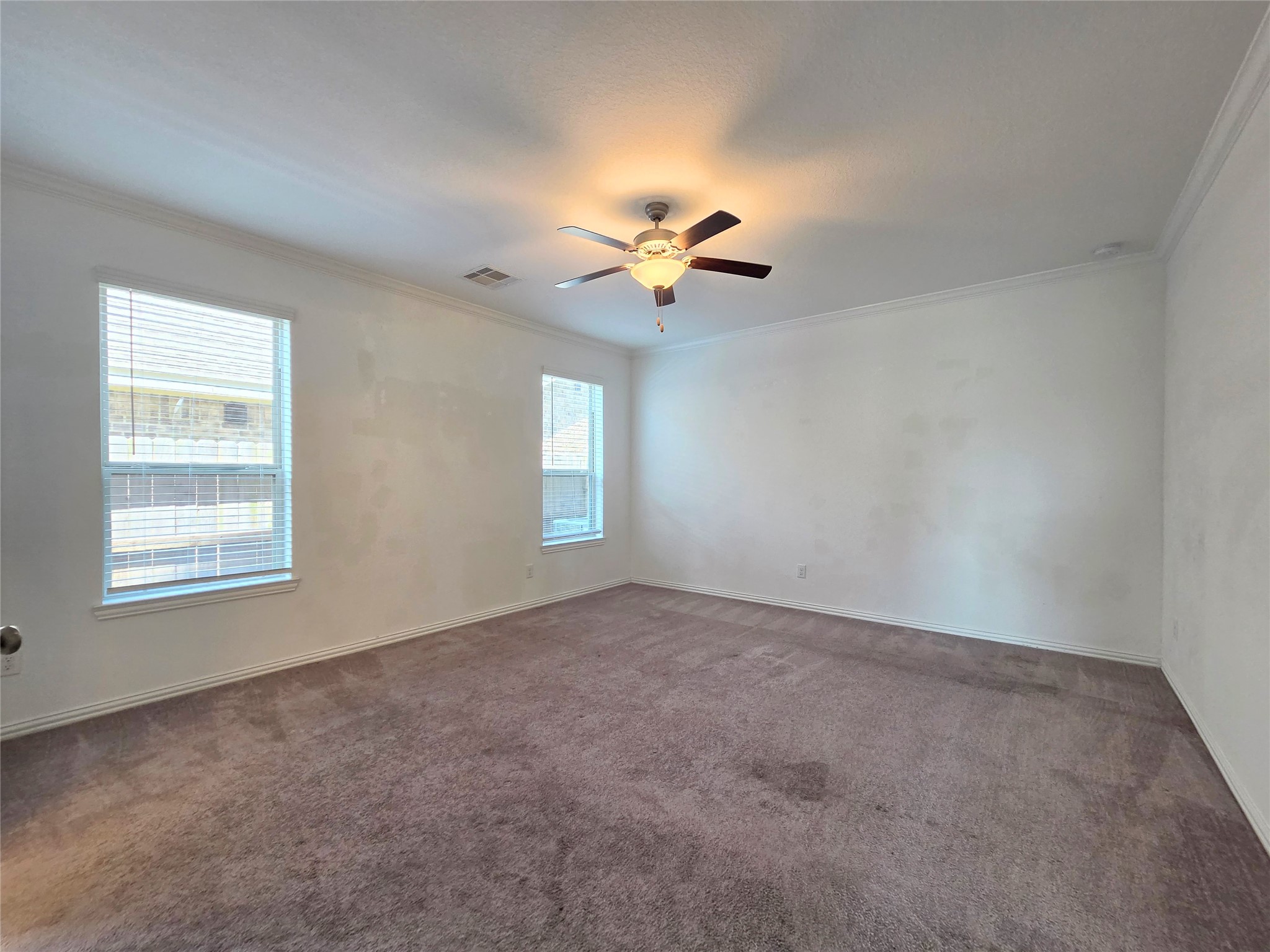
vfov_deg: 89.9
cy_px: 476
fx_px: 477
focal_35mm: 13
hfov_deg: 106.2
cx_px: 635
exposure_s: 1/120
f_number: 2.2
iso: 160
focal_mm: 2.2
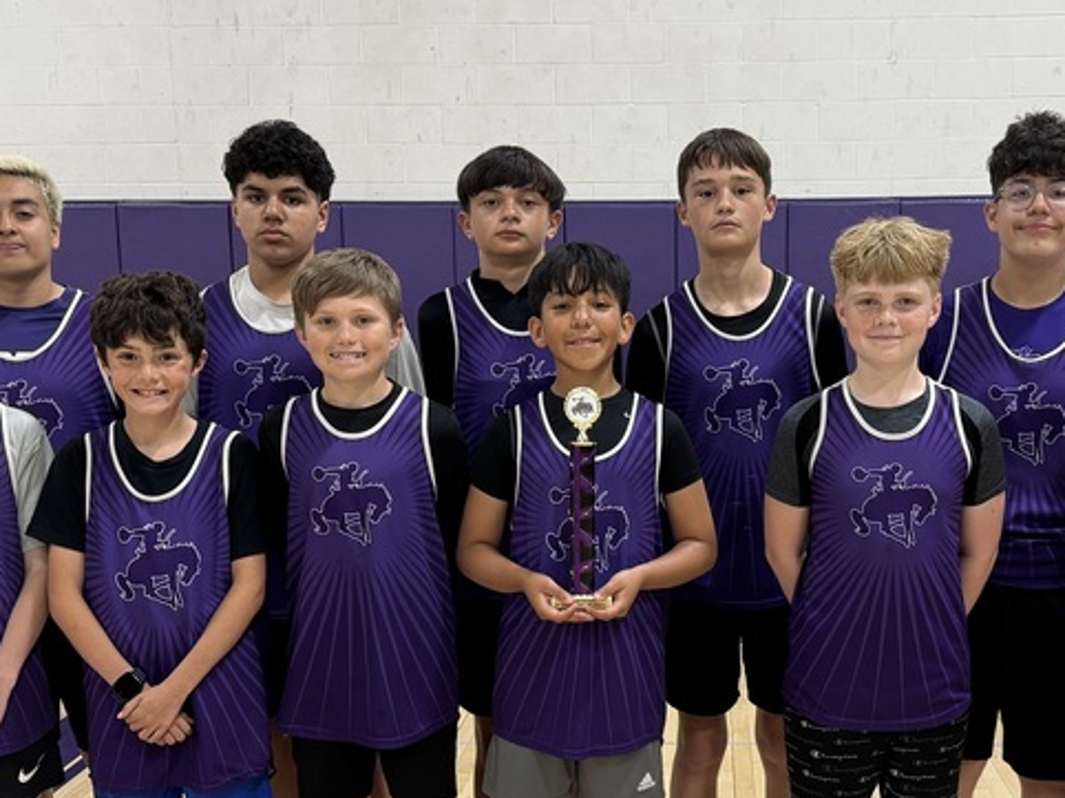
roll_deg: +0.4
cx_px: 669
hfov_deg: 37.3
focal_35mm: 51
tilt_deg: -11.5
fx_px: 1568
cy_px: 592
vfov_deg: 28.2
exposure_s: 1/60
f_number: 1.78
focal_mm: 6.76
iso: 160
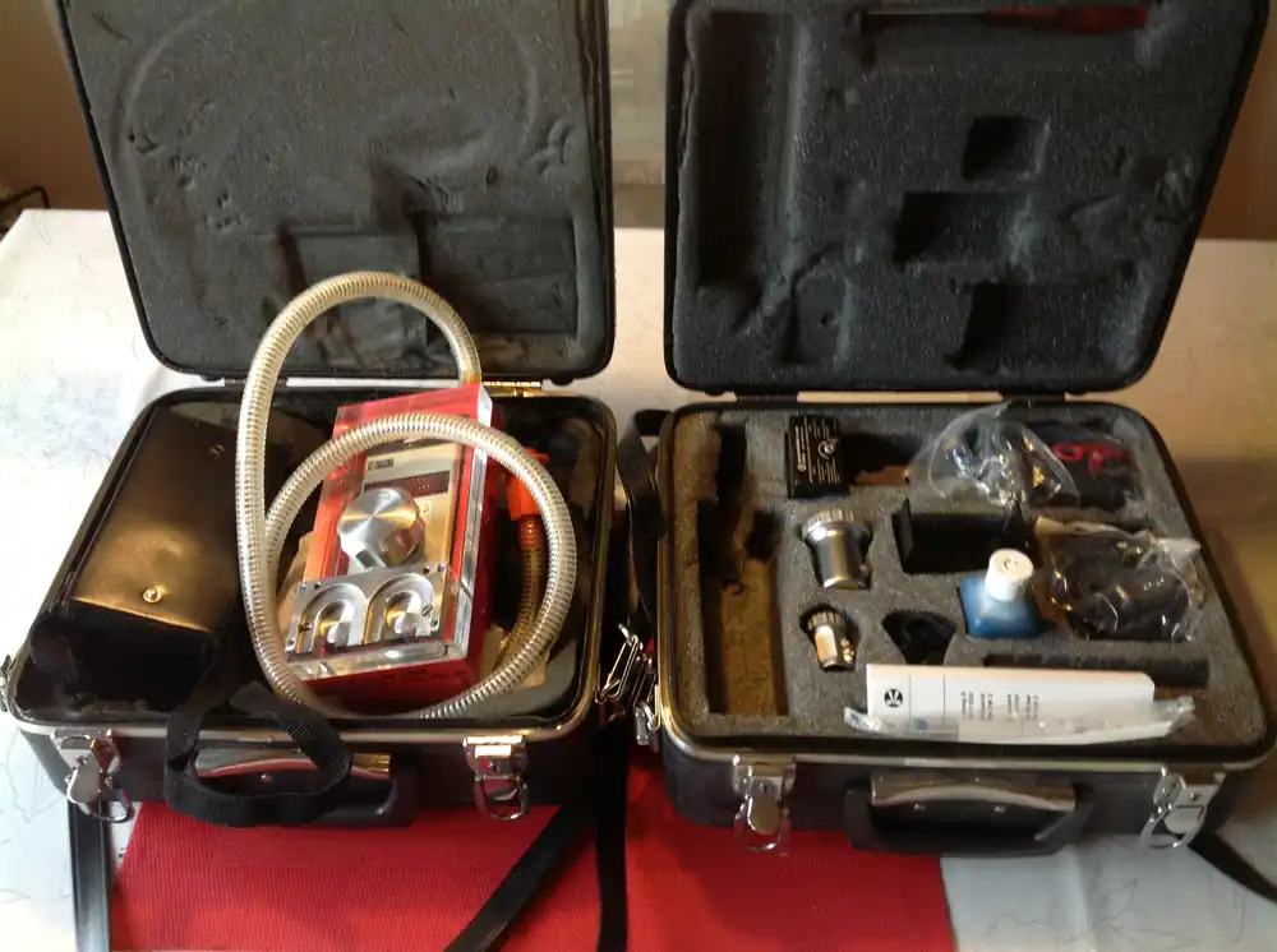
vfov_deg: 40.6
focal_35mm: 35
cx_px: 638
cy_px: 476
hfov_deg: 52.7
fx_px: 1289
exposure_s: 1/15
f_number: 2.4
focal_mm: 4.28
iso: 64
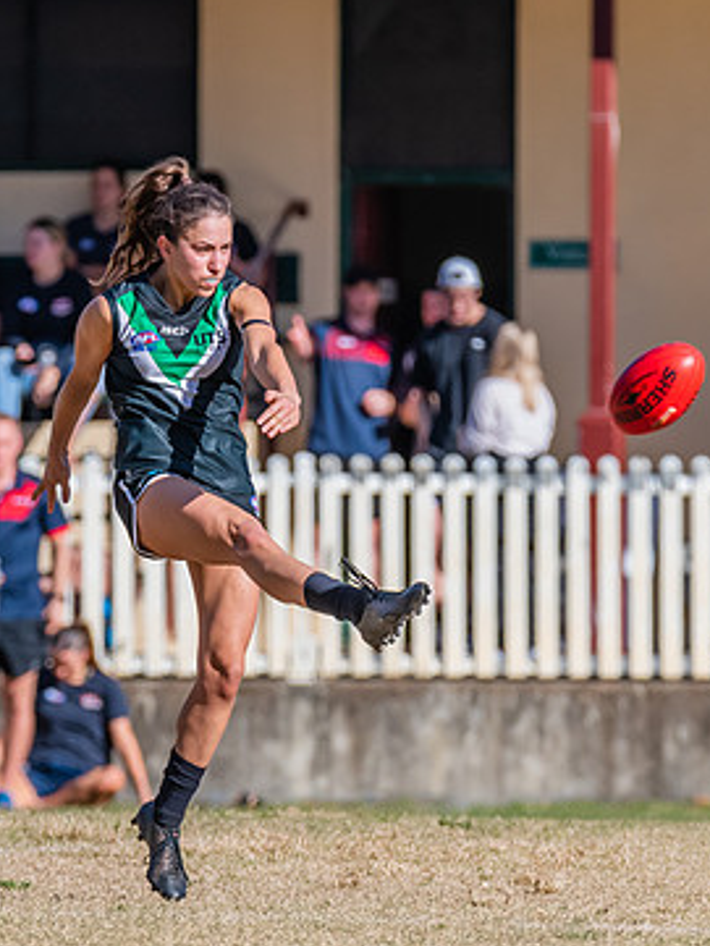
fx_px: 26512
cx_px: 177
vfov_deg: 2.0
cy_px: 560
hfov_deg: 1.5
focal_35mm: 970
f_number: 10
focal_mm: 420
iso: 800
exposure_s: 1/1600
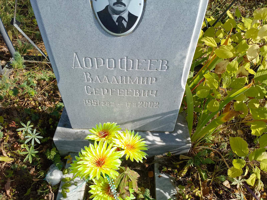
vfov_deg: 54.9
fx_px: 193
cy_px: 100
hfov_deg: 69.4
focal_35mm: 25
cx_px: 134
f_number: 1.69
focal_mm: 4.76
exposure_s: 1/867
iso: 119
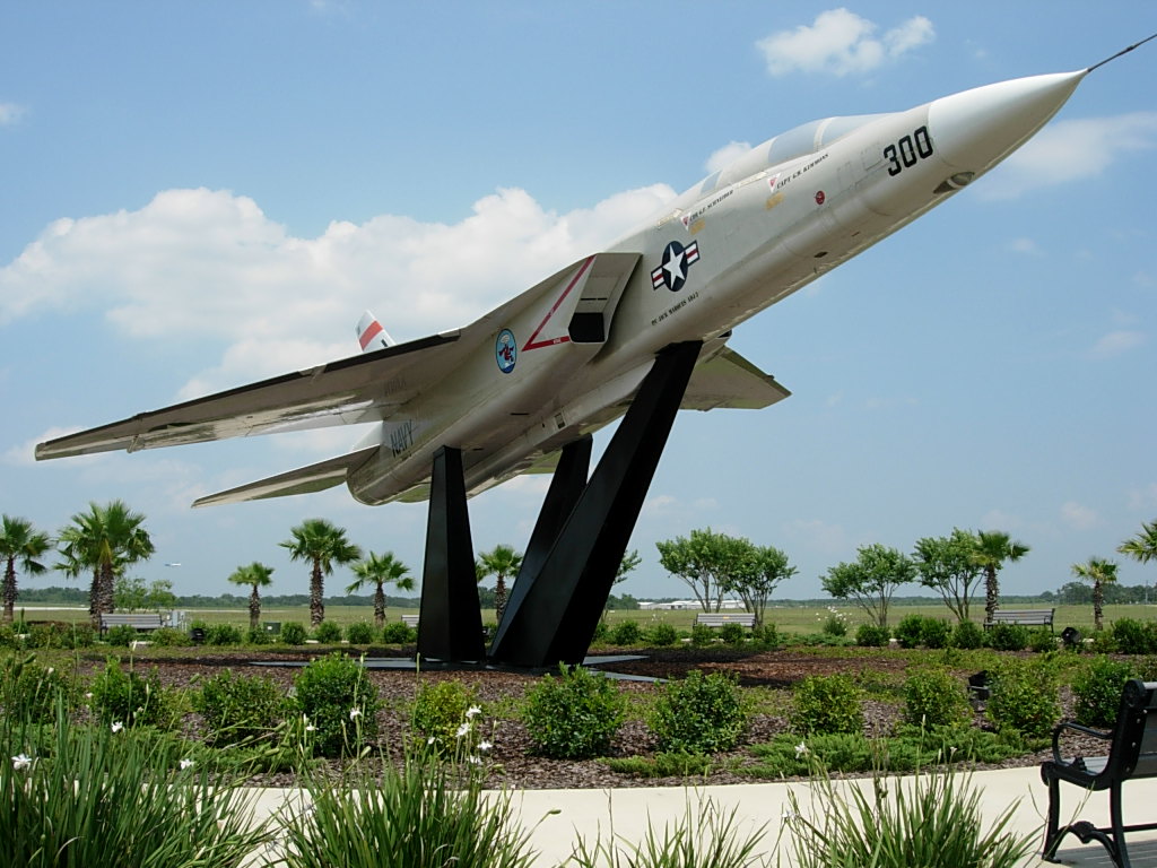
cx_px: 578
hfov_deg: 49.0
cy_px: 434
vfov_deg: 37.7
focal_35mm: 38
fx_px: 1270
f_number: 4.8
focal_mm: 7.8
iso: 64
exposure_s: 1/861
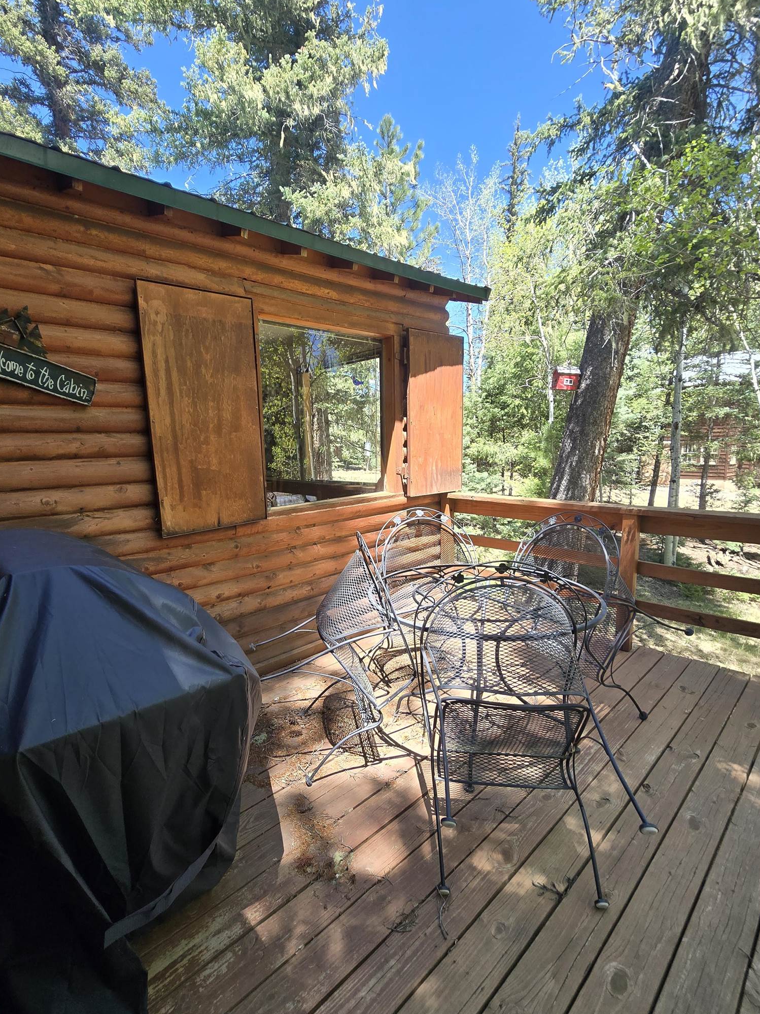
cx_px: 329
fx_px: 439
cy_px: 507
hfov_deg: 81.3
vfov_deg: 98.2
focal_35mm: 15
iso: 50
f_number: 2.2
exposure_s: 1/322
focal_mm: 2.2
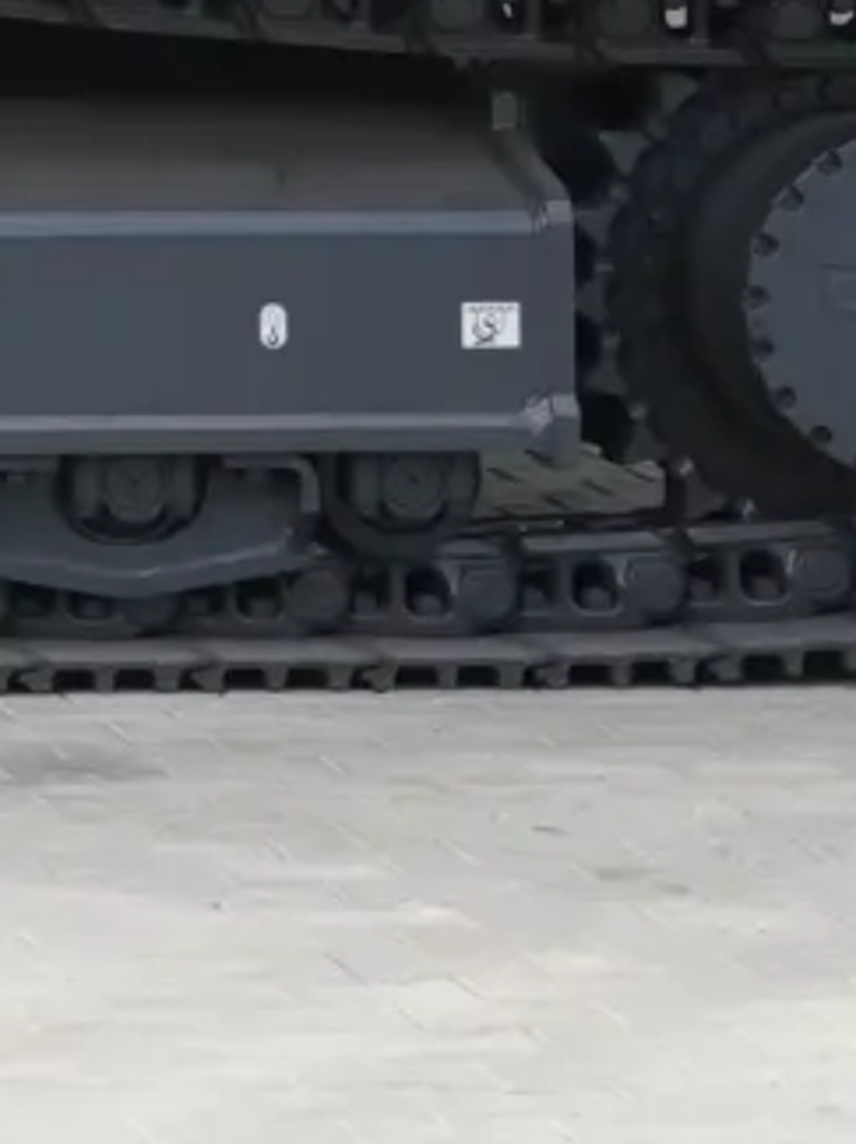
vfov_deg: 7.4
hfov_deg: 5.2
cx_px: -2177
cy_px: -817
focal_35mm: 262
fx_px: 8649
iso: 100
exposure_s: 1/100
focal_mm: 23
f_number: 3.5
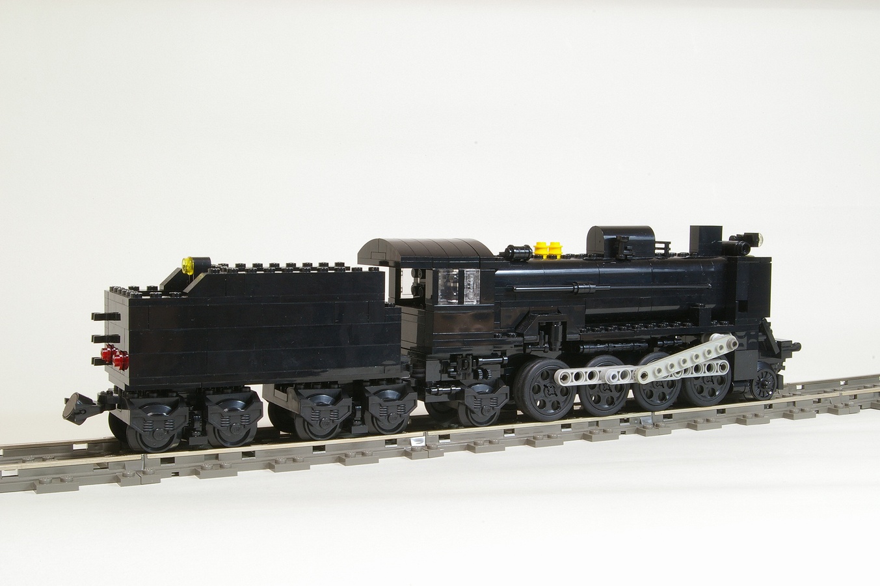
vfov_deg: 27.2
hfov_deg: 40.0
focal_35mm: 50
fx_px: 1209
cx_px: 440
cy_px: 293
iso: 200
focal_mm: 33
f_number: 27
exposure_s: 6
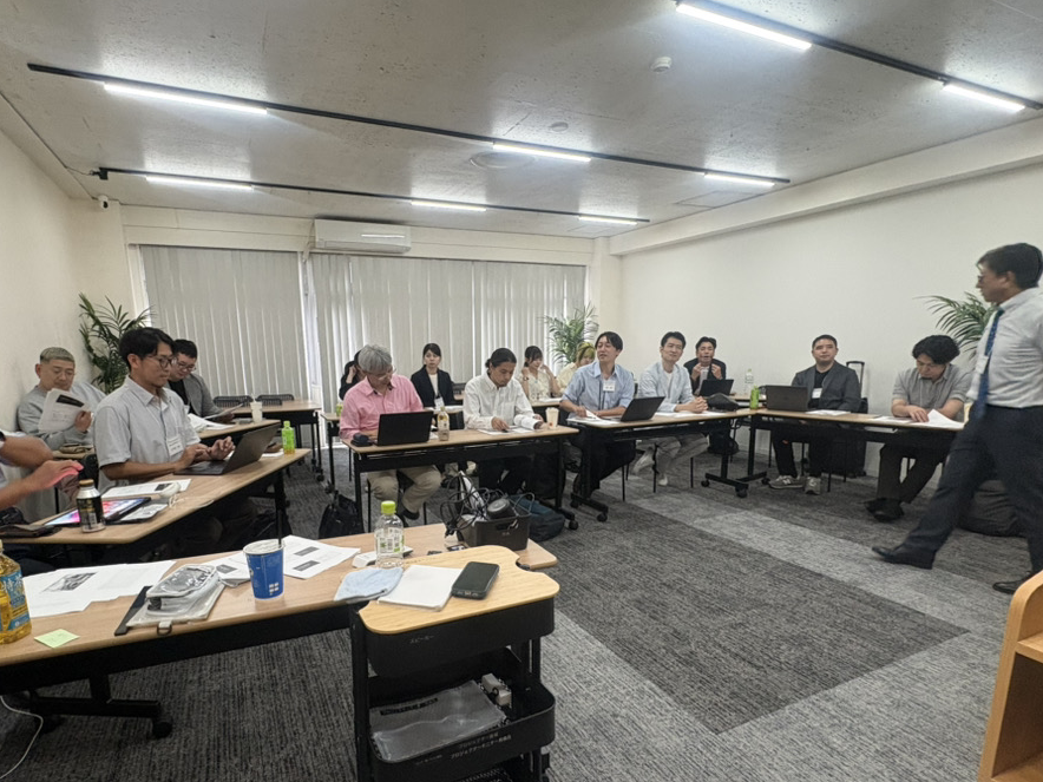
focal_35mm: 19
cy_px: 452
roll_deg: +1.3
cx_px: 487
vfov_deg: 68.3
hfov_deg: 84.6
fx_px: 572
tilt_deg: -10.5
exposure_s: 1/59
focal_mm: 2.22
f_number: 2.2
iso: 400
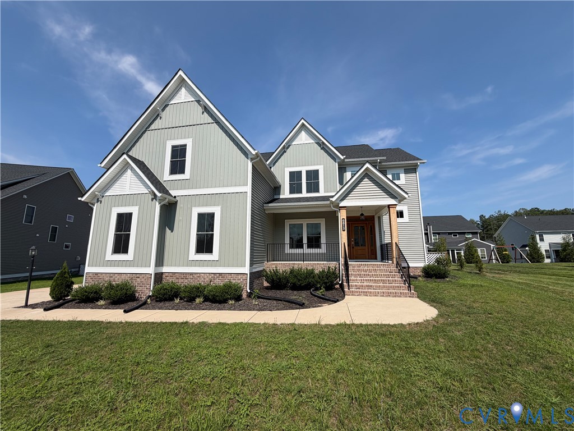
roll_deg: +0.5
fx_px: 232
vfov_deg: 85.7
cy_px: 216
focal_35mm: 14
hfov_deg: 102.1
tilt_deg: +8.3
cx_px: 287
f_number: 2.2
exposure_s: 1/1087
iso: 20
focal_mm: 2.22
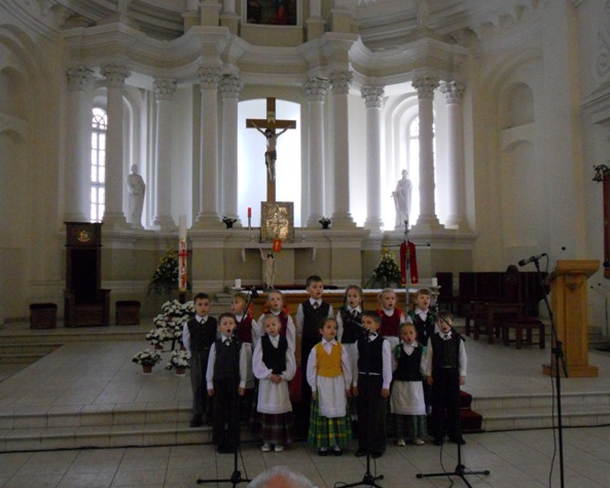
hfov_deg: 45.7
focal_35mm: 40
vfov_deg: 37.4
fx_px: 723
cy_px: 242
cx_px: 325
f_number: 3.9
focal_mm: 6.9
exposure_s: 1/50
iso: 800
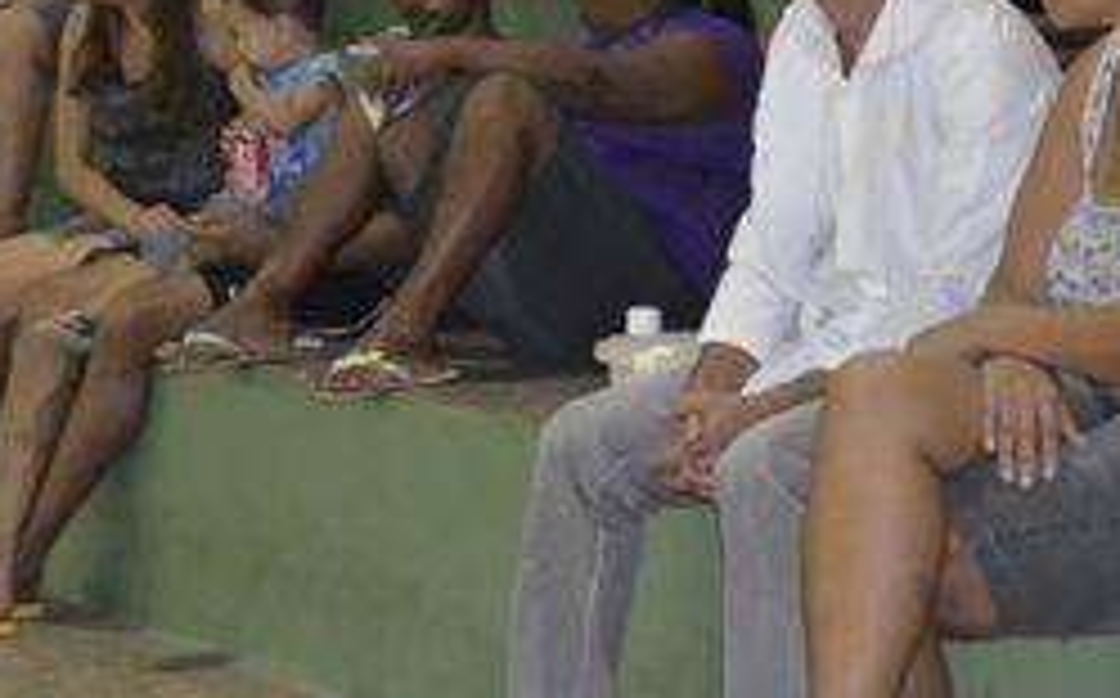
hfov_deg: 19.1
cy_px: 16
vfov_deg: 12.0
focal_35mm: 108
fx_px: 3293
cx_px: 198
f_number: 4
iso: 3200
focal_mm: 22
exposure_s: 1/60
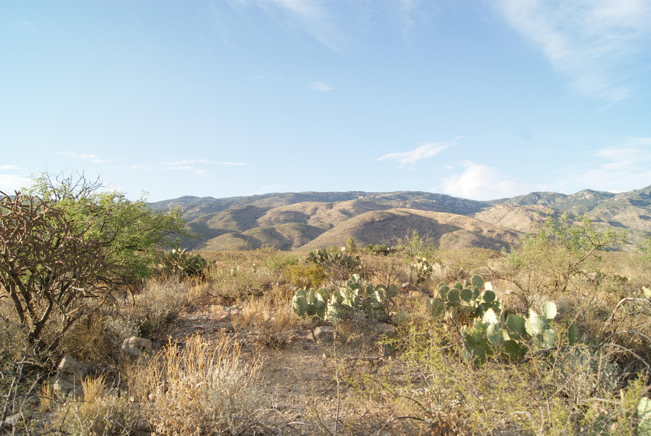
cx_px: 326
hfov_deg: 67.3
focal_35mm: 27
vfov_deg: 48.0
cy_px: 218
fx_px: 489
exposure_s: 1/160
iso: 100
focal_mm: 18
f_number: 8
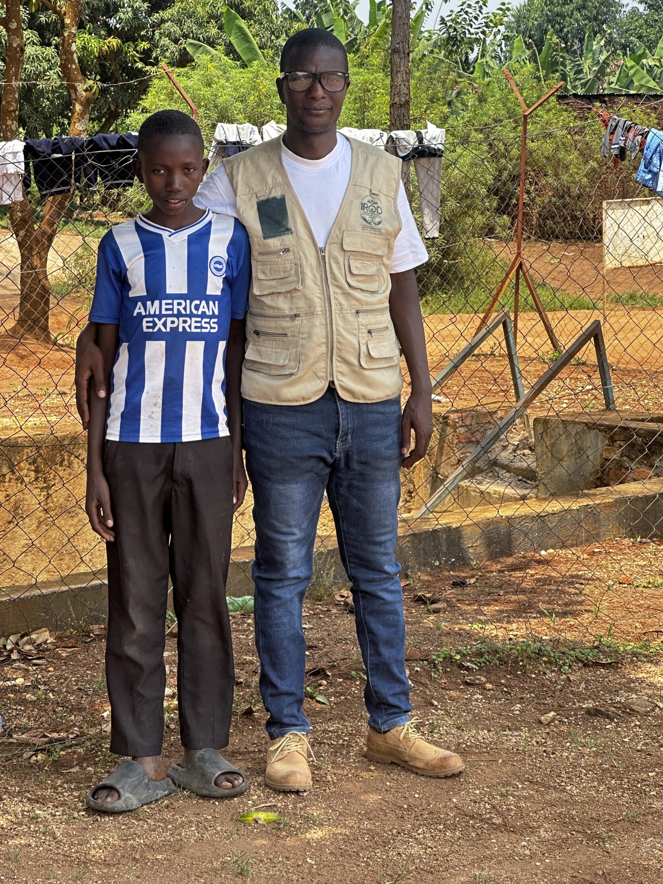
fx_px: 2273
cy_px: 393
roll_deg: +0.2
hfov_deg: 16.6
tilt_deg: -6.2
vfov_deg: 22.0
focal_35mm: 89
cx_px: 319
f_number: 2.8
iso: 32
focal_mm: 9
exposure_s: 1/165
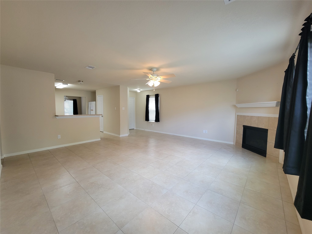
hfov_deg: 106.2
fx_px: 117
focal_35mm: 13
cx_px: 156
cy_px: 117
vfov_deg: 89.9
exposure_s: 1/60
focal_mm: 2.2
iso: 200
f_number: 2.2
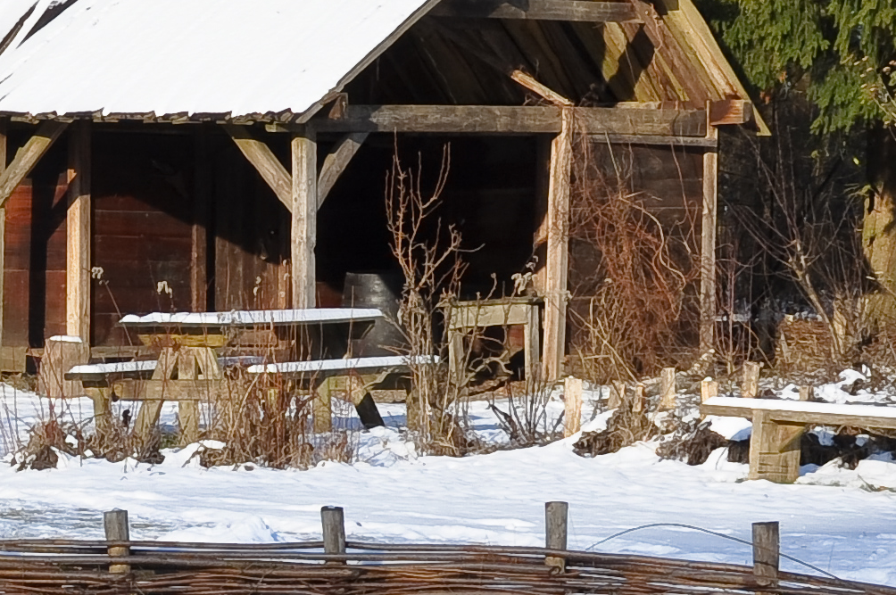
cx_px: -452
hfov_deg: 9.7
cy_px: 430
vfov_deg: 6.7
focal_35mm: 205
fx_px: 5096
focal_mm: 32
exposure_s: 1/200
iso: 200
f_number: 10
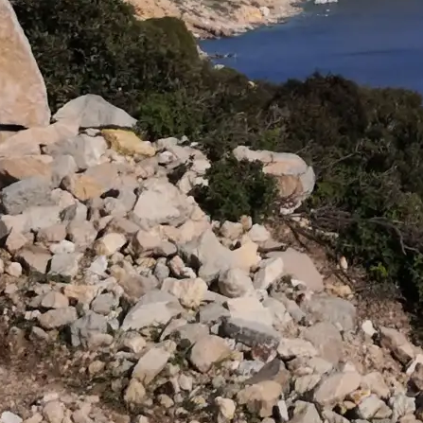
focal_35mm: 171
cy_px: -123
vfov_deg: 10.0
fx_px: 2364
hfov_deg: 10.1
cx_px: 449
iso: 50
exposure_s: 1/3774
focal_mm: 3.95
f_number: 1.6
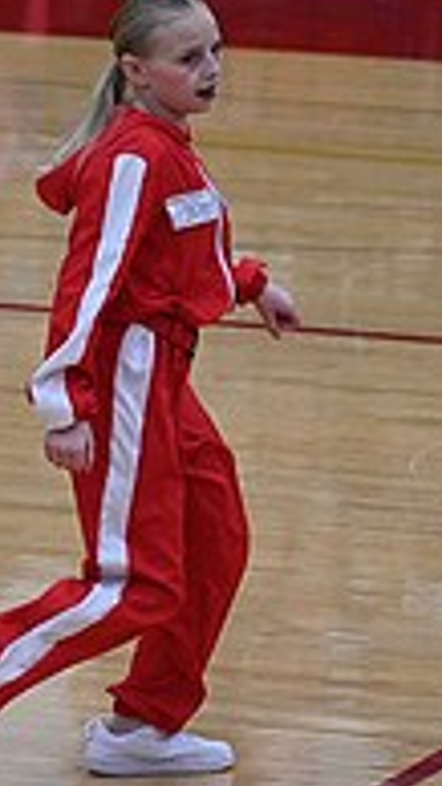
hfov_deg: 2.0
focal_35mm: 595
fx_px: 12408
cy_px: 164
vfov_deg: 3.6
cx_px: -661
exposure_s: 1/400
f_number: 4
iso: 4000
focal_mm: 190
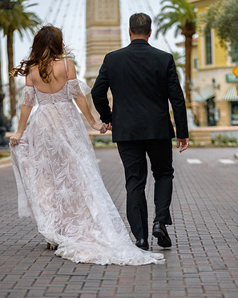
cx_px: 119
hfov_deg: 12.3
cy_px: 161
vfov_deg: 15.4
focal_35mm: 125
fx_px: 1102
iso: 250
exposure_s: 1/3200
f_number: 2.8
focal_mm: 110
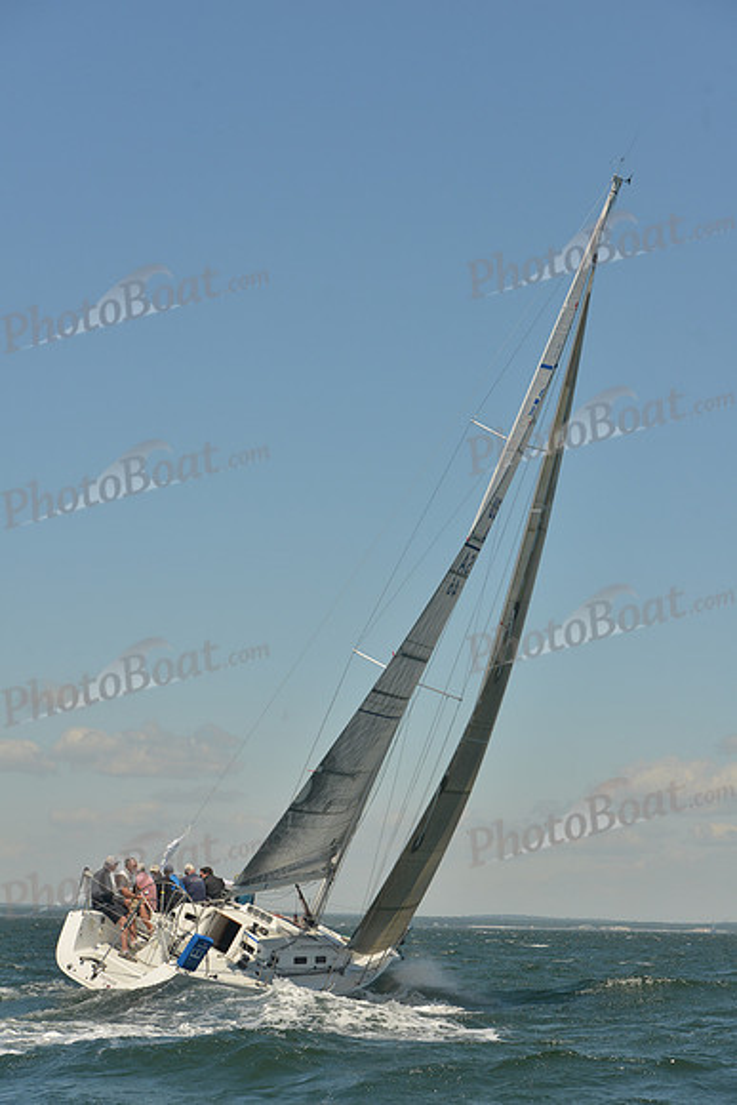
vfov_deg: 28.8
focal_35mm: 70
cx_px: 368
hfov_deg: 19.5
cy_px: 552
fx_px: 2148
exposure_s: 1/800
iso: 400
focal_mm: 70
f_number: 7.1
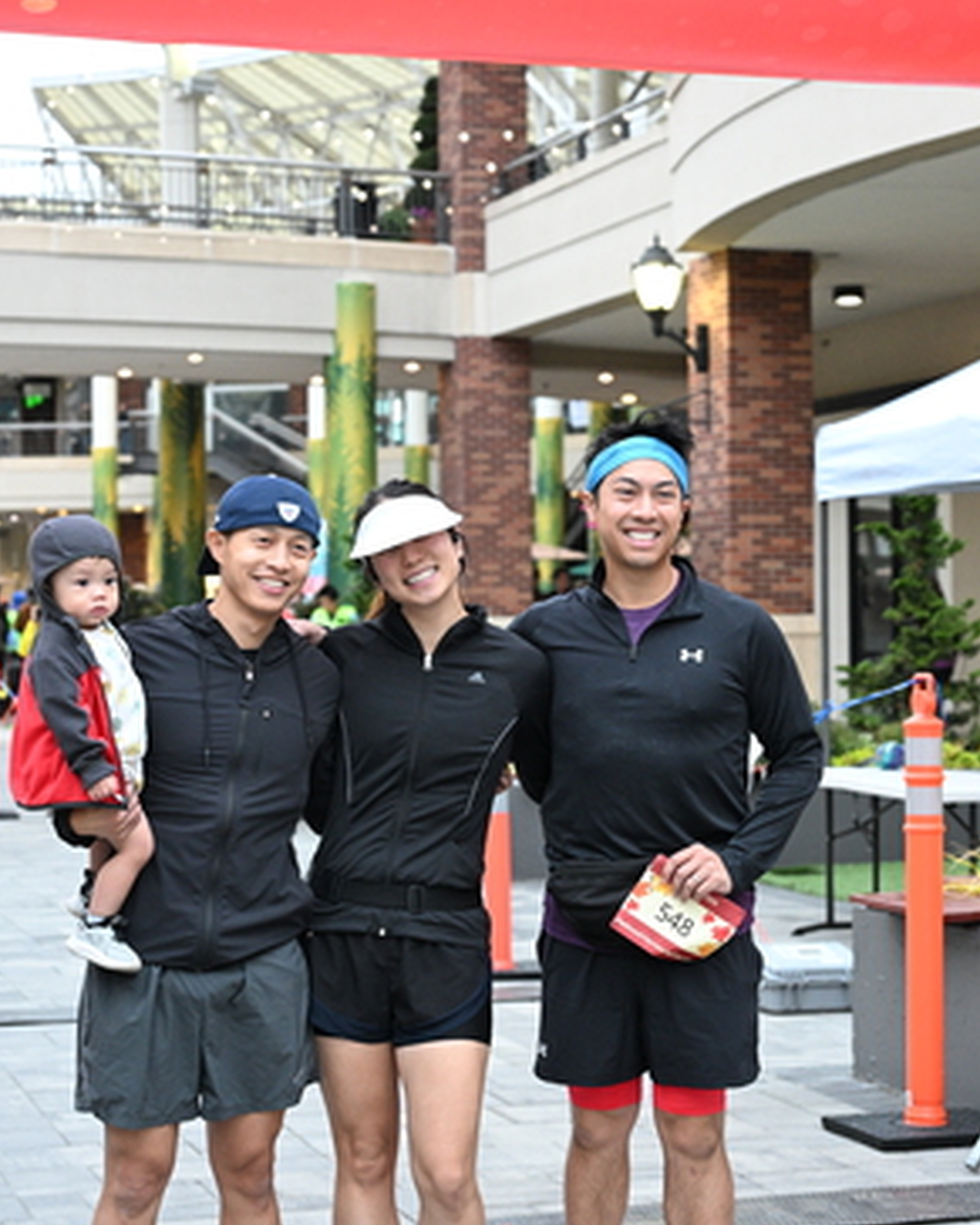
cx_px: 542
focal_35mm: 78
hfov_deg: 19.6
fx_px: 2829
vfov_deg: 24.4
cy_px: 614
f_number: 4
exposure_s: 1/320
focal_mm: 55
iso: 3200
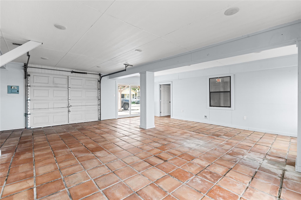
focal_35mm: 16
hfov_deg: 96.7
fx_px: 134
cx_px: 150
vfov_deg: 73.7
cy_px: 100
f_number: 9
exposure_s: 1/1.25
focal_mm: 16
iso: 200
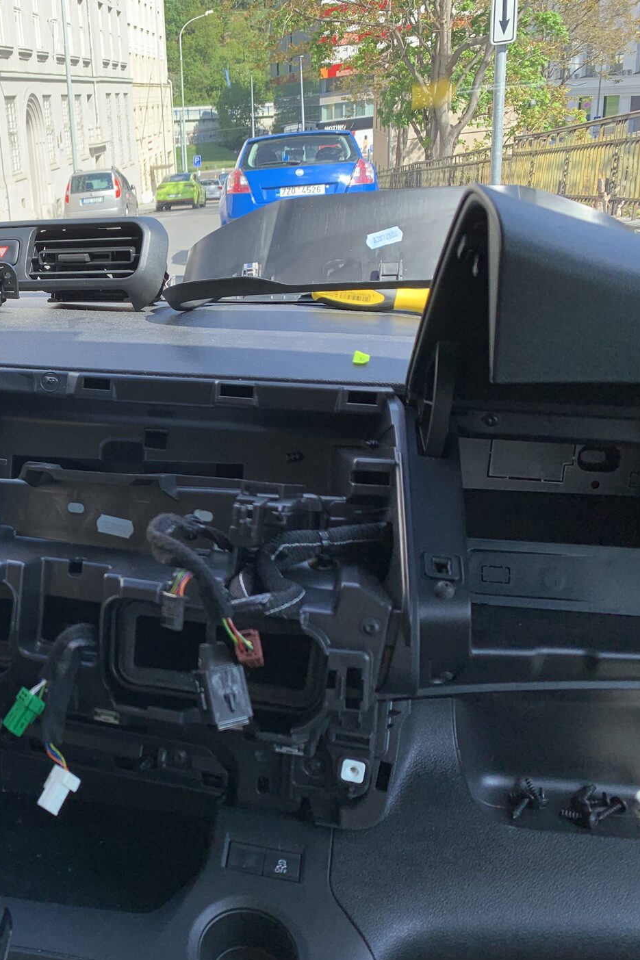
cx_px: -4
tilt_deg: -22.0
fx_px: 987
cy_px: 487
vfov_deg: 51.9
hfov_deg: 32.9
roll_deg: +7.9
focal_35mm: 37
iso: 25
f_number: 1.8
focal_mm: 4.25
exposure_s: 1/476
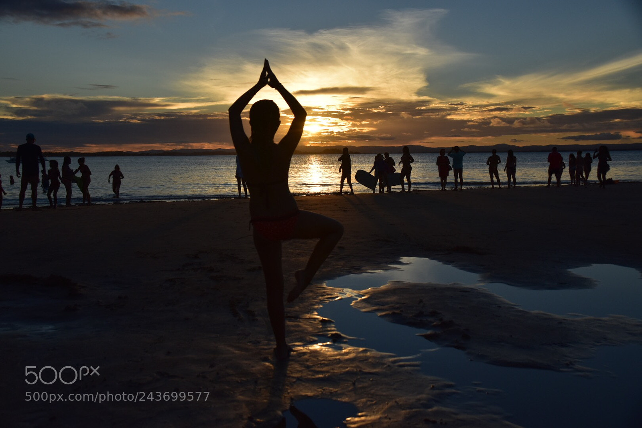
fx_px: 696
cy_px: 214
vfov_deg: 34.2
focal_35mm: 39
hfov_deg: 49.5
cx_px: 321
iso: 200
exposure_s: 1/400
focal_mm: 26
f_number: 8
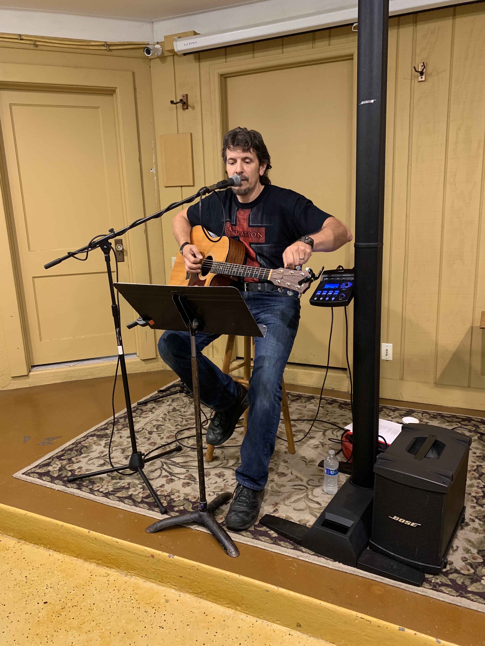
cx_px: 242
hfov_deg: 53.1
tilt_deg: -11.8
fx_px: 486
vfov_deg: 67.3
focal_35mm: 26
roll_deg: +2.1
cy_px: 323
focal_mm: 4.25
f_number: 1.8
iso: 400
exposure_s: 1/30
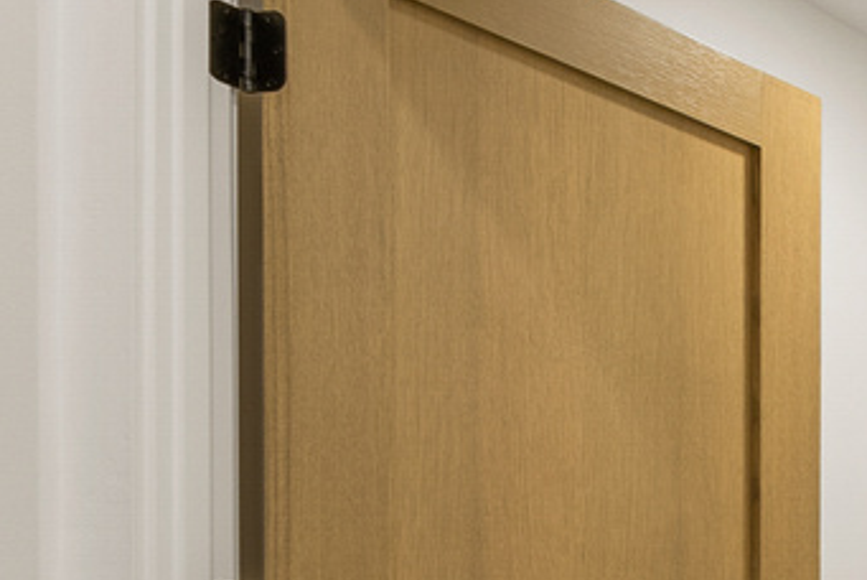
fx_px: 2314
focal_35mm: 96
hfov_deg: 12.0
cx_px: 2497
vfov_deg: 13.0
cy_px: 1014
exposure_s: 1/1.67
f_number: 8
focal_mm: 16
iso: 200
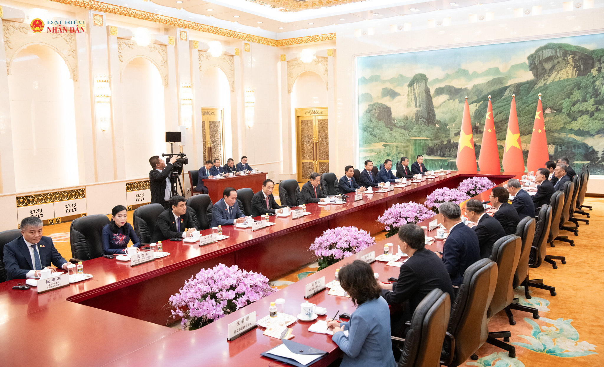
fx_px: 537
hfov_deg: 58.7
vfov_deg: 37.8
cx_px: 302
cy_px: 166
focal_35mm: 33
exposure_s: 1/200
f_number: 5
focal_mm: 32
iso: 3200
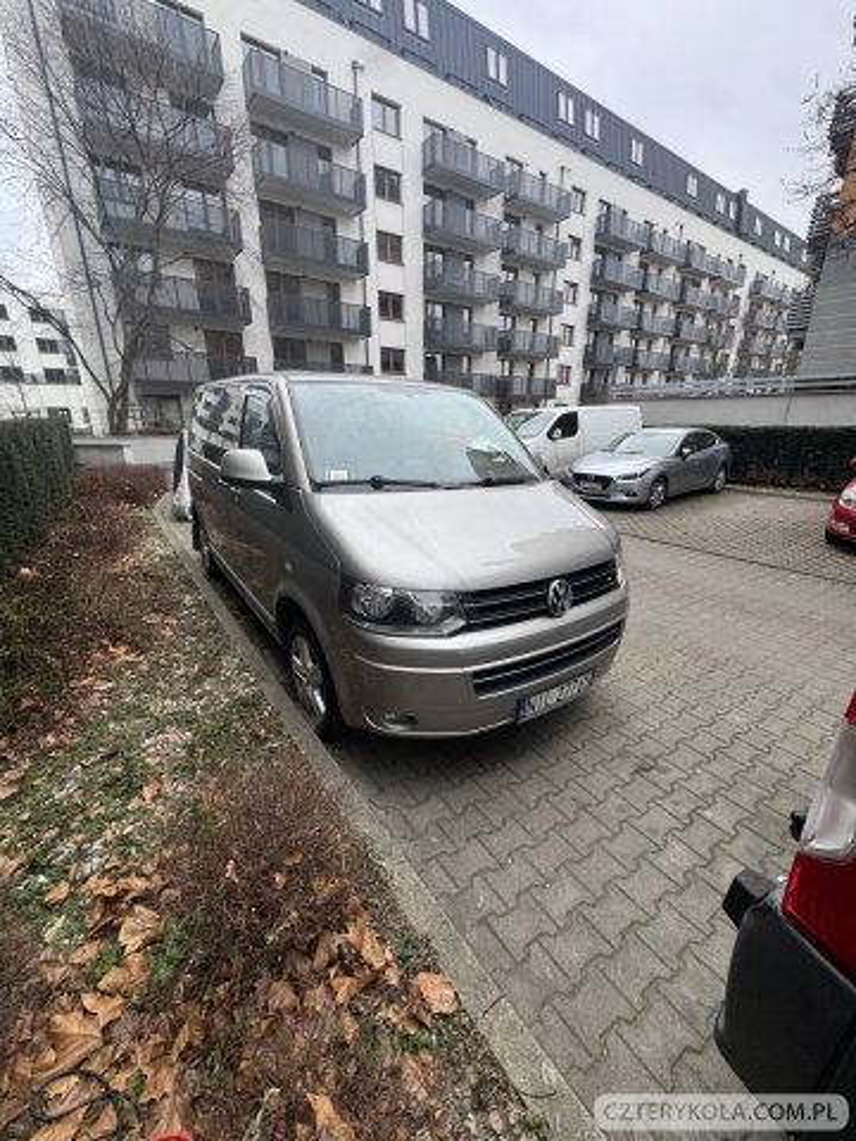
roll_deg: +1.2
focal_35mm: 14
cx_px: 428
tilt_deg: -18.4
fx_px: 462
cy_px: 570
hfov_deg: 85.7
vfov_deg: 102.1
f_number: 2.2
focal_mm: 2.22
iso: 64
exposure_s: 1/99
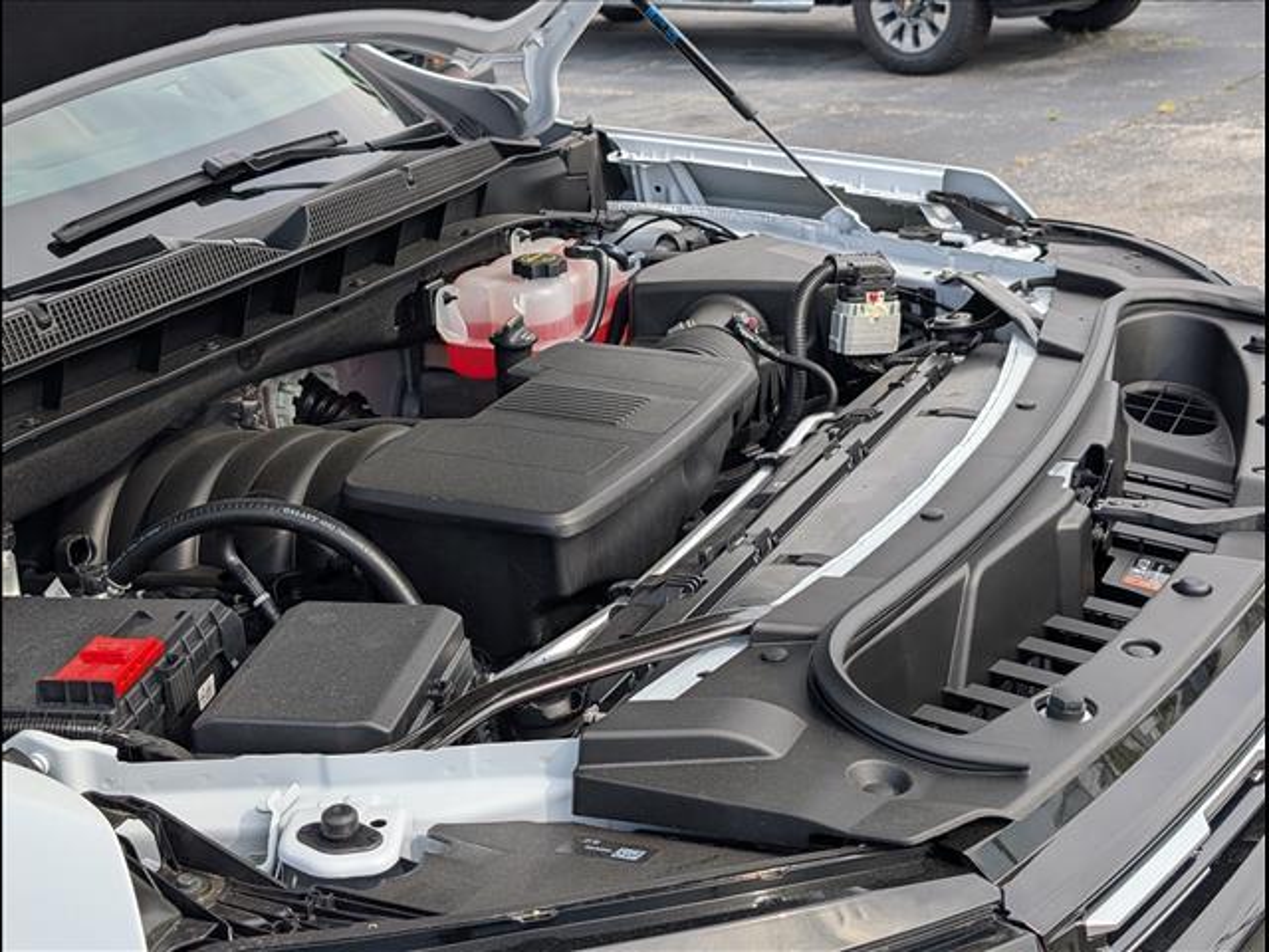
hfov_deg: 38.9
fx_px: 1796
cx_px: 634
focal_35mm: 49
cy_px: 476
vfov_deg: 29.7
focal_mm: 6.9
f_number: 1.68
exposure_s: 1/526
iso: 22
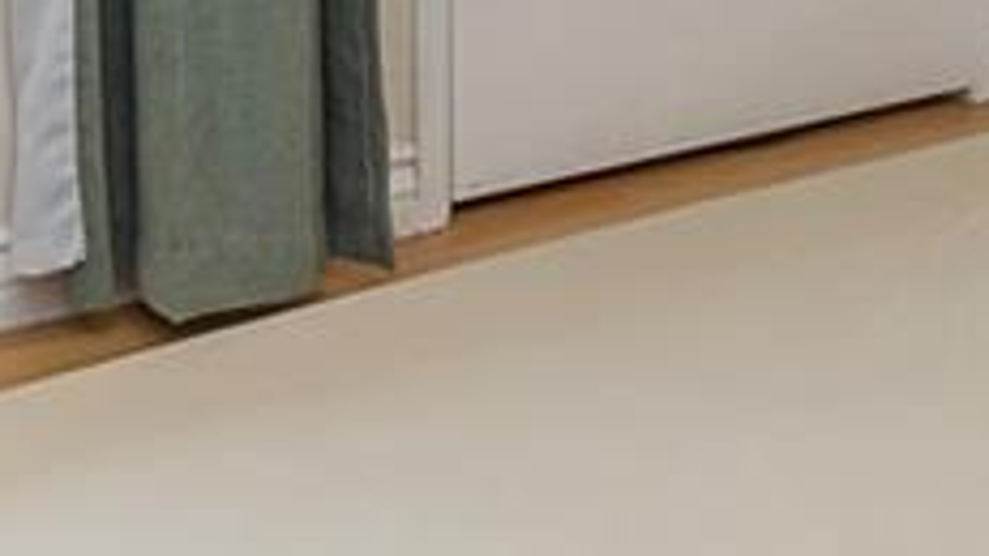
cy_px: -633
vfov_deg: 10.1
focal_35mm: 109
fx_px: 2859
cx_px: 942
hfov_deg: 19.2
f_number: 8
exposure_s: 1/250
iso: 200
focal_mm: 10
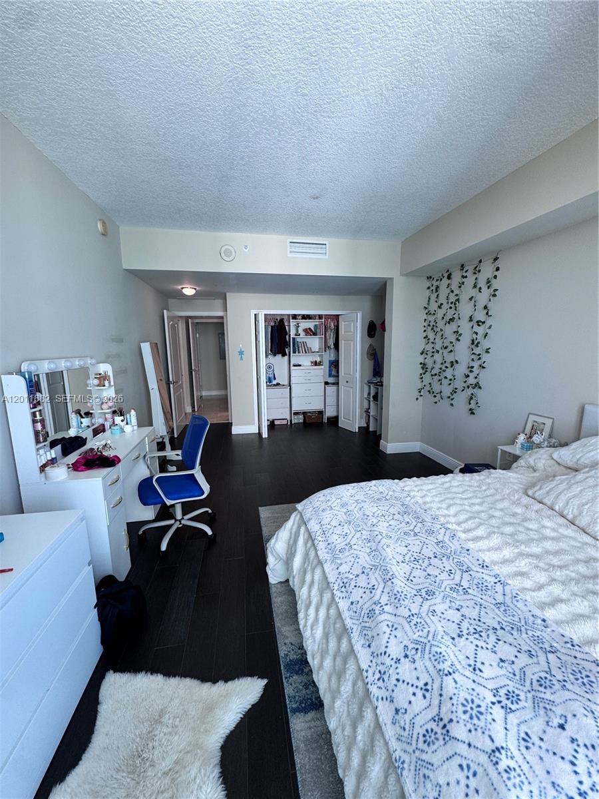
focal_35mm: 14
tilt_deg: -9.2
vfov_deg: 102.1
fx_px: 323
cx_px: 300
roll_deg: +1.2
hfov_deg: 85.7
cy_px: 400
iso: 100
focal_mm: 2.22
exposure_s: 1/120
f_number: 2.2
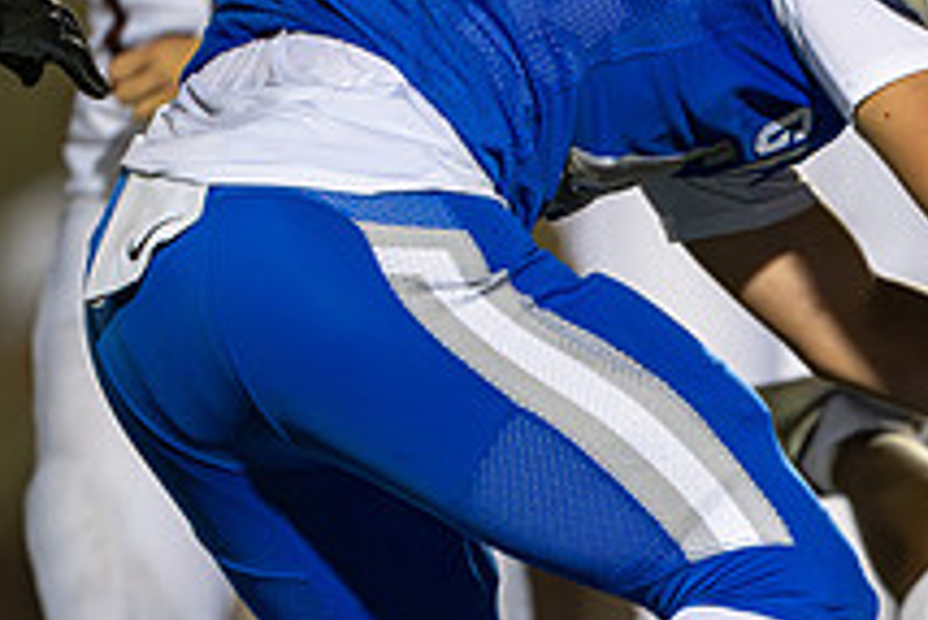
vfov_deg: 1.3
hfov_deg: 1.9
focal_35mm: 1083
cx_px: 1071
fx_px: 27935
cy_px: 522
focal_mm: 400
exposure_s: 1/1000
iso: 8000
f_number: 2.8
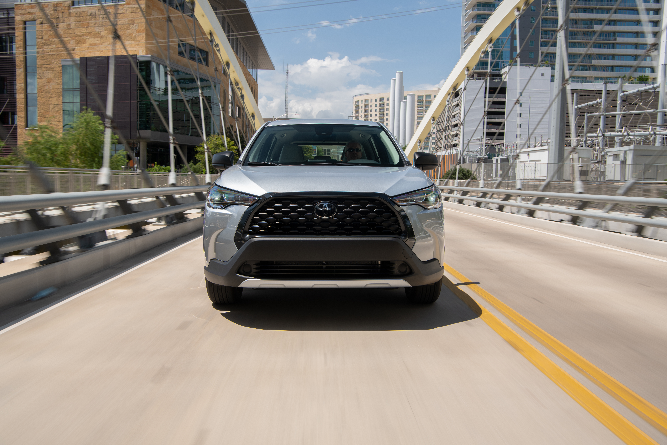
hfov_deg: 58.7
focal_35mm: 32
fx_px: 593
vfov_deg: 41.1
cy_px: 222
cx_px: 334
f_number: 11
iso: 50
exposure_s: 1/20
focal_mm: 32
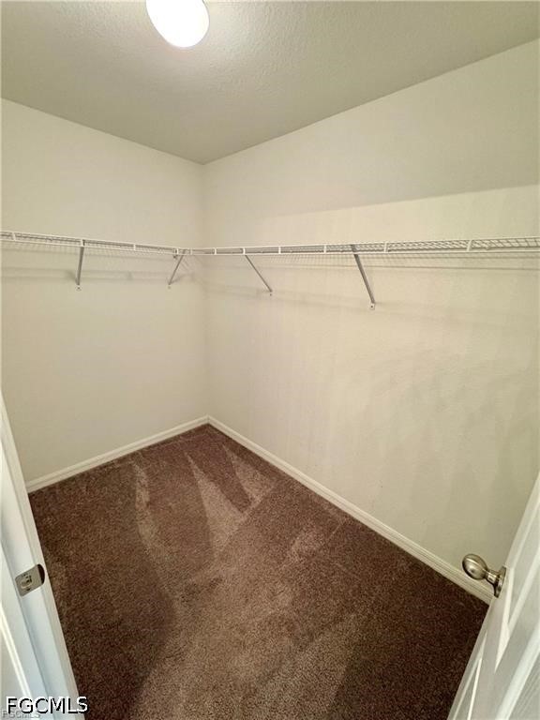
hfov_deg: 85.7
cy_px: 360
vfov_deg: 102.1
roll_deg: -1.3
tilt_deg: -16.9
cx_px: 270
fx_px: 291
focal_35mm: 14
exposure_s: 1/60
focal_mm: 2.22
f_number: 2.2
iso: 250
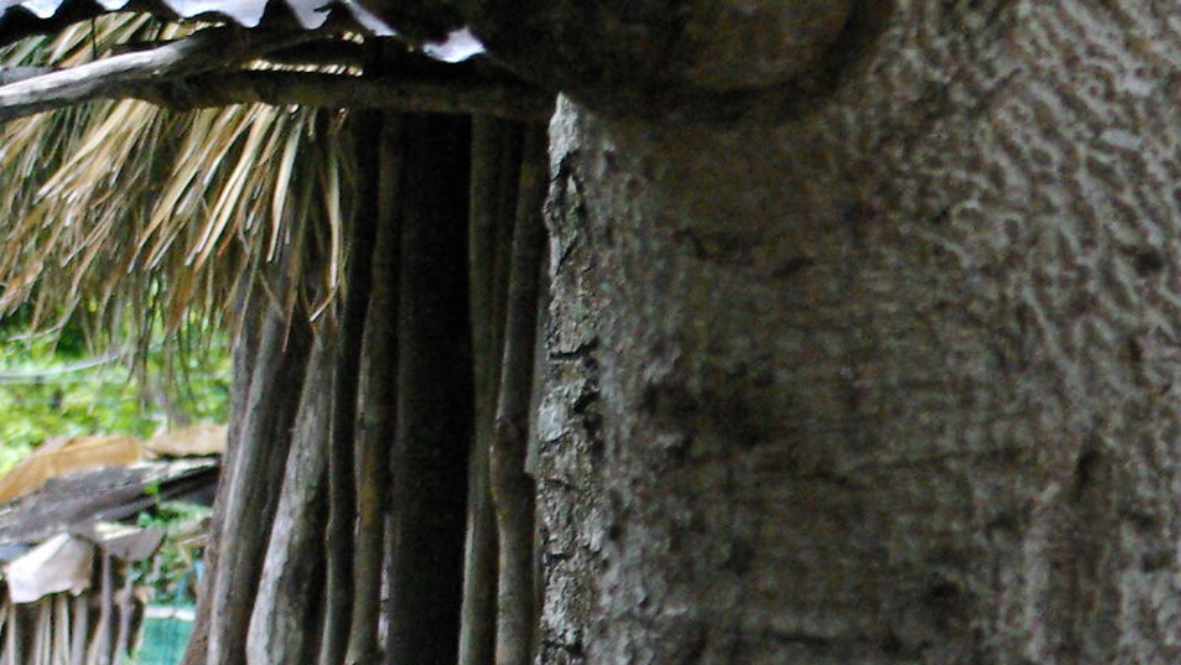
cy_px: 645
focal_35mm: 258
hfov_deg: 8.2
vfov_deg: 4.7
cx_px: 1751
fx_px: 8068
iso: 1600
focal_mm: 55
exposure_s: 1/30
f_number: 5.6
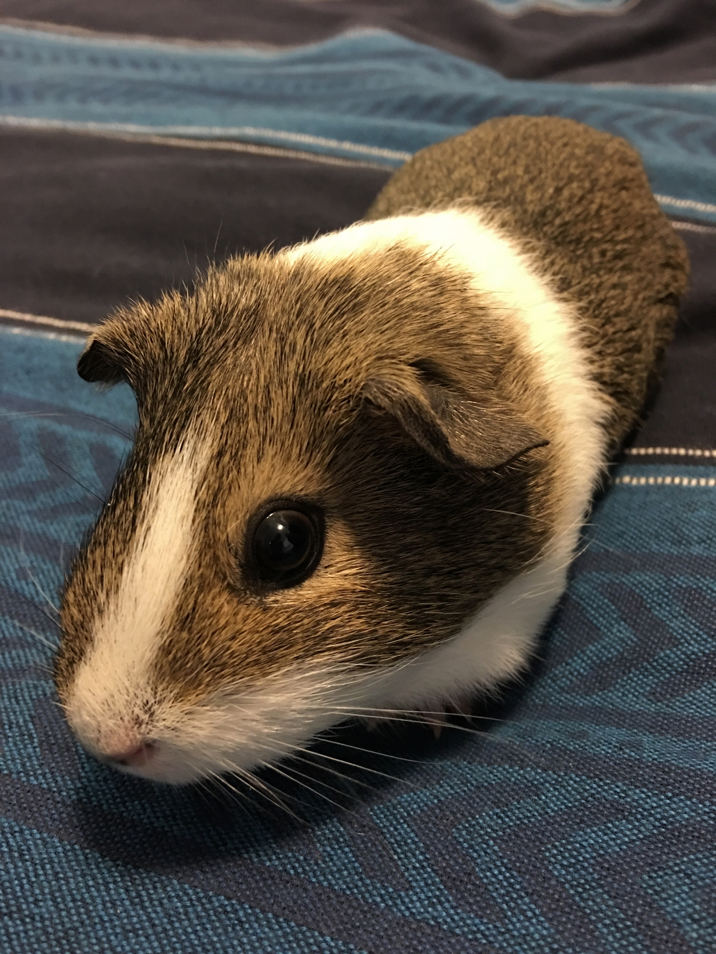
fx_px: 800
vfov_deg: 61.7
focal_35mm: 29
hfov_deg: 48.2
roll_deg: +7.0
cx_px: 358
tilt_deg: -39.9
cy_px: 477
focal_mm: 4.15
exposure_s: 1/4
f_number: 2.2
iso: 64
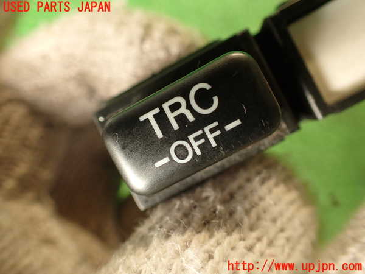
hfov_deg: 60.0
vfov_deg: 46.8
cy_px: 137
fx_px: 316
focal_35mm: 30
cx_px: 182
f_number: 2.3
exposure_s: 1/40
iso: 200
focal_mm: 5.4
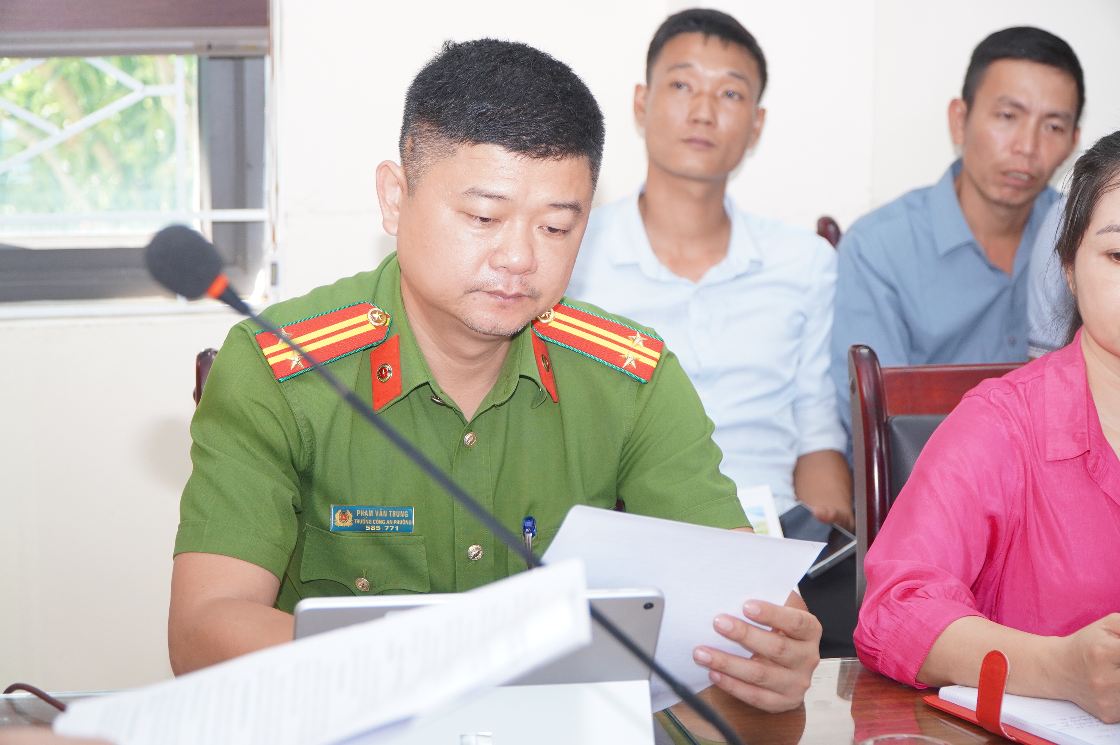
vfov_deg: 17.1
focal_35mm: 80
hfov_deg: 25.5
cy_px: 372
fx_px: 2471
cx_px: 560
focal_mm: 53
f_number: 4
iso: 1000
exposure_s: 1/160
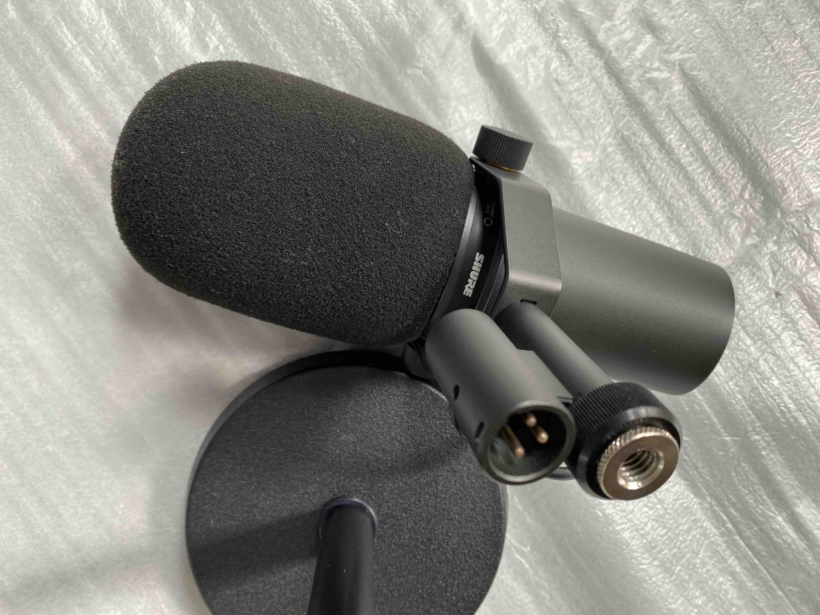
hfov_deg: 67.3
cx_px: 410
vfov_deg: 53.1
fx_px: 616
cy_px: 308
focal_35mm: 26
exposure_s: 1/121
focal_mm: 4.25
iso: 100
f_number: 1.8
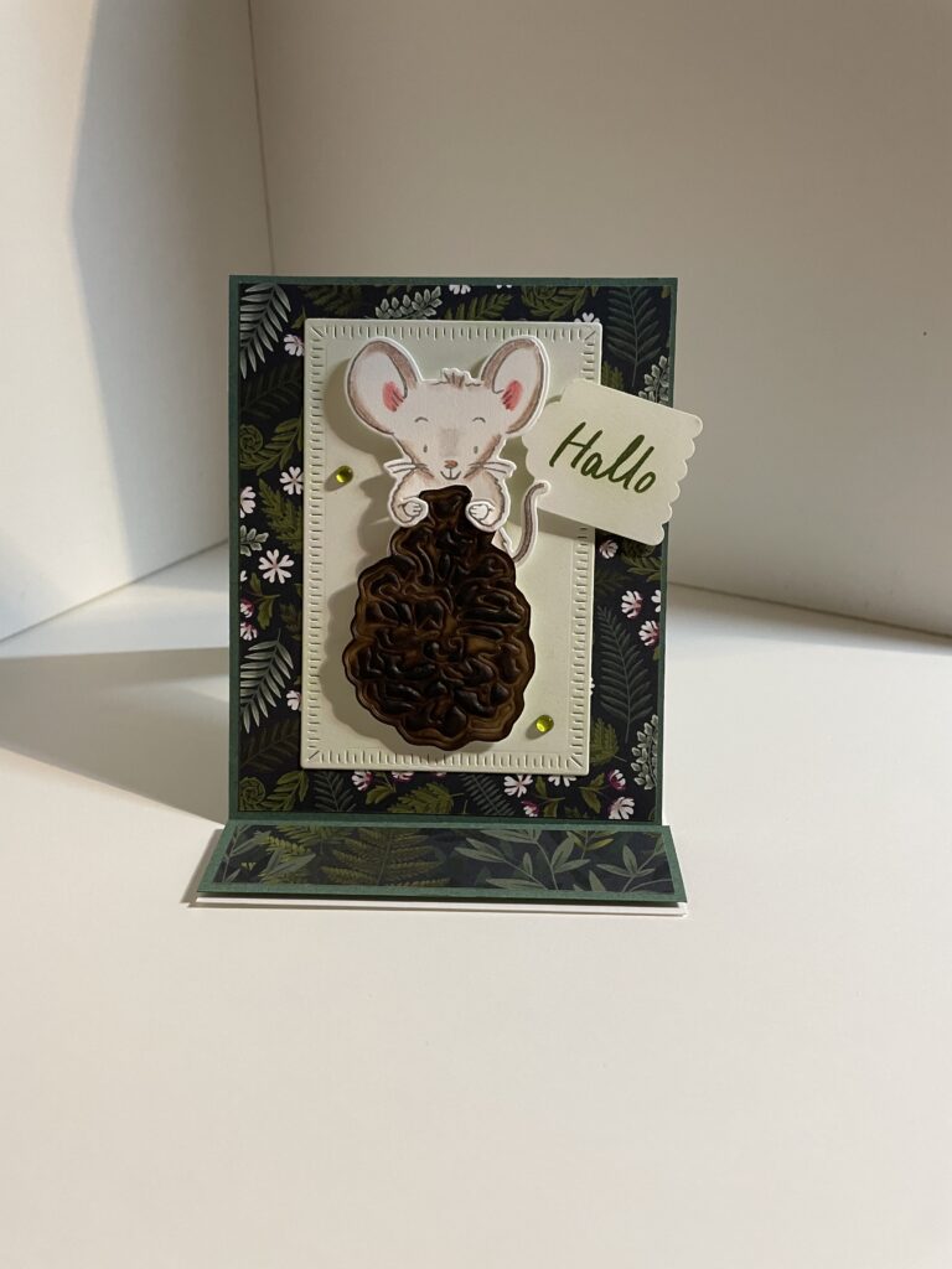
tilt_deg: -25.4
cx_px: 476
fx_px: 953
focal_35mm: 26
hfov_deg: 53.1
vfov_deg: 67.3
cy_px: 634
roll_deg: +1.1
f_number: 1.6
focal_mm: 4.2
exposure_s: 1/50
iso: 125
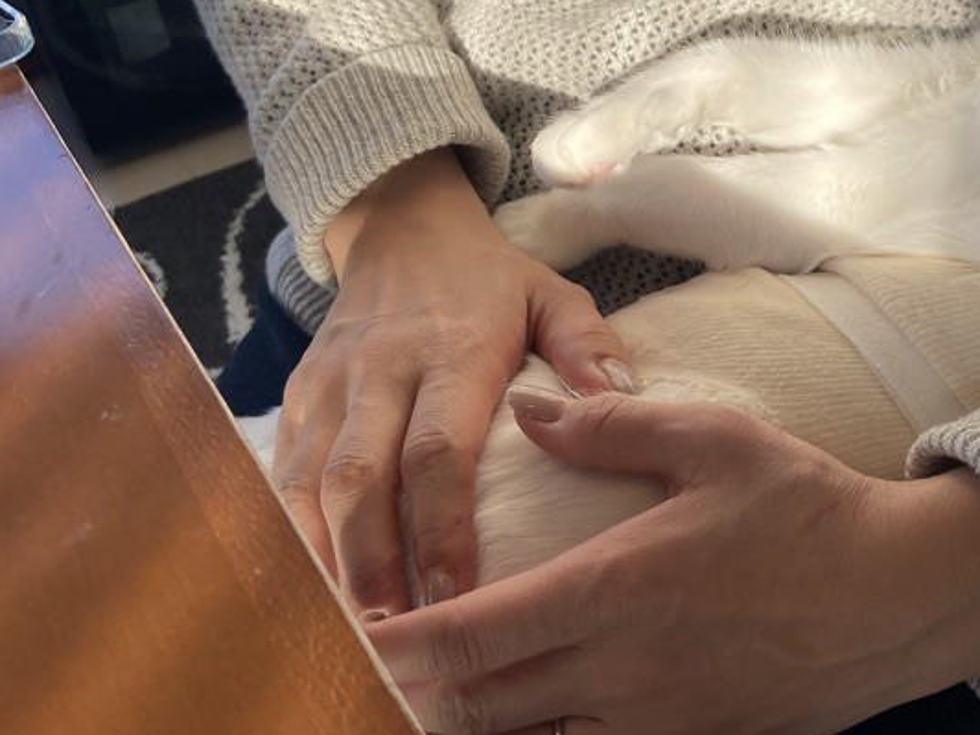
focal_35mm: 50
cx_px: 779
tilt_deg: -35.2
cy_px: 228
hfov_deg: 36.9
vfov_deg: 28.9
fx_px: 1416
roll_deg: +5.6
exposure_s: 1/582
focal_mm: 4.25
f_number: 1.8
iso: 32
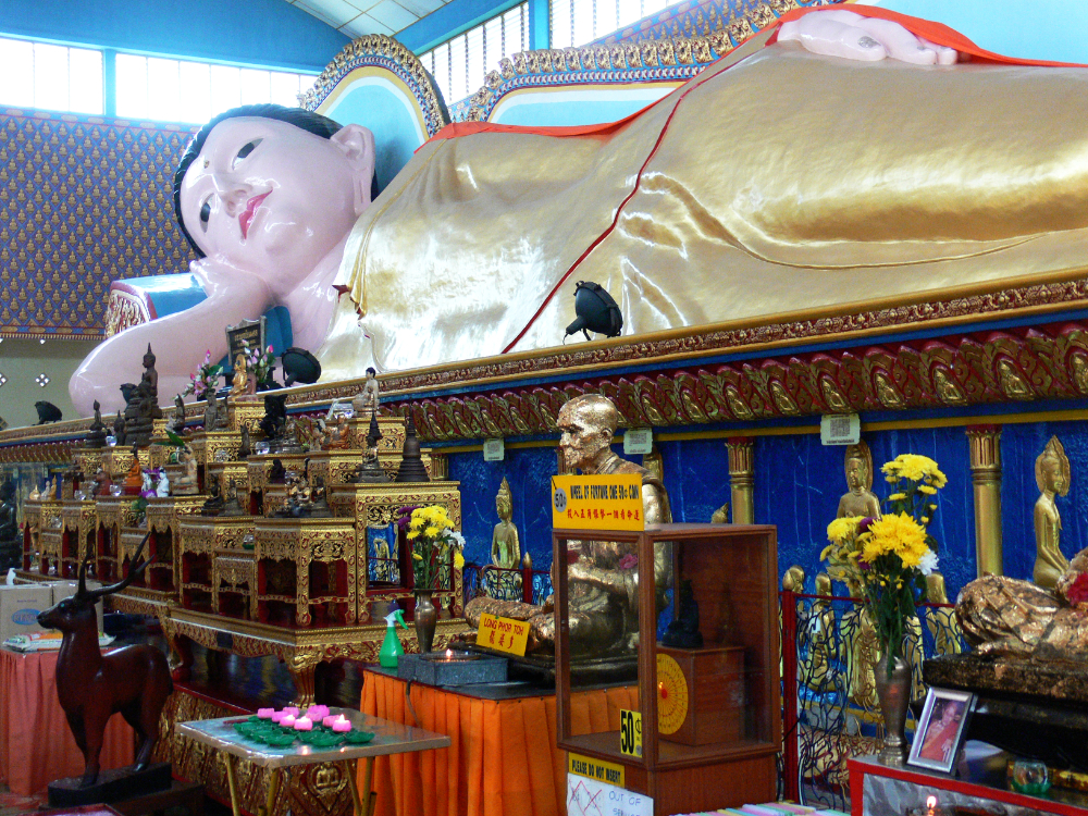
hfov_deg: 38.2
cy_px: 408
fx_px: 1572
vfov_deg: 29.1
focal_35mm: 50
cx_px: 544
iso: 200
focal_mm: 10.6
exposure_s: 1/10
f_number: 3.2
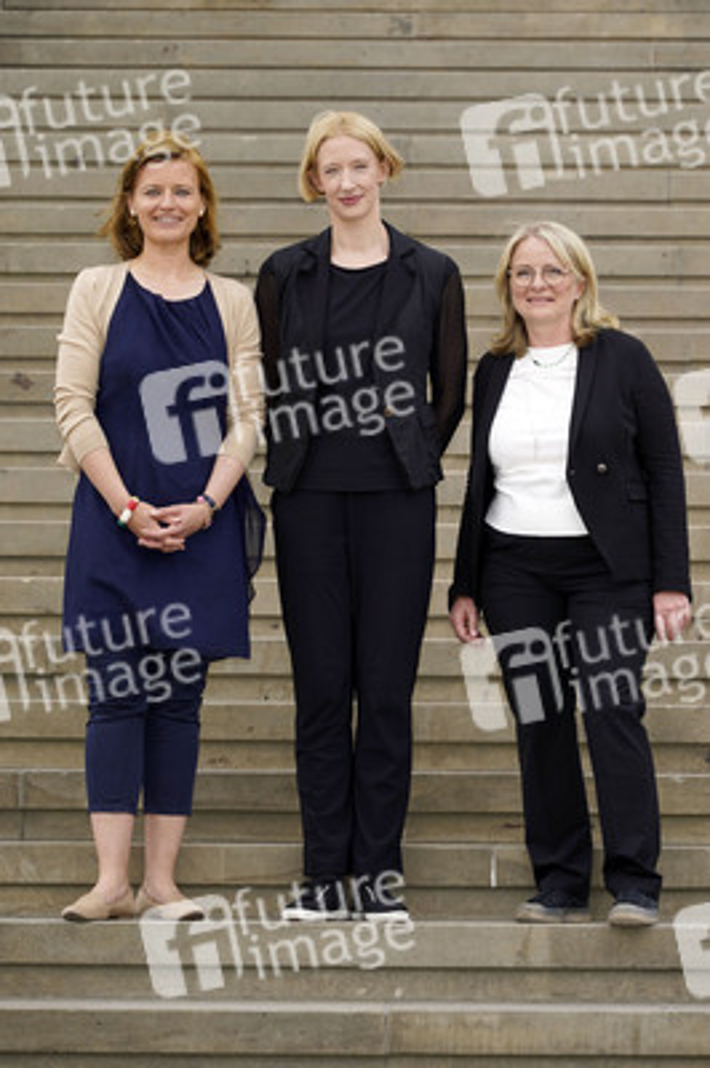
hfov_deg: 11.1
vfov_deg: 16.7
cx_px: 355
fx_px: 3645
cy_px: 534
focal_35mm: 123
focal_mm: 123
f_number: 5.6
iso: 100
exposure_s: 1/200
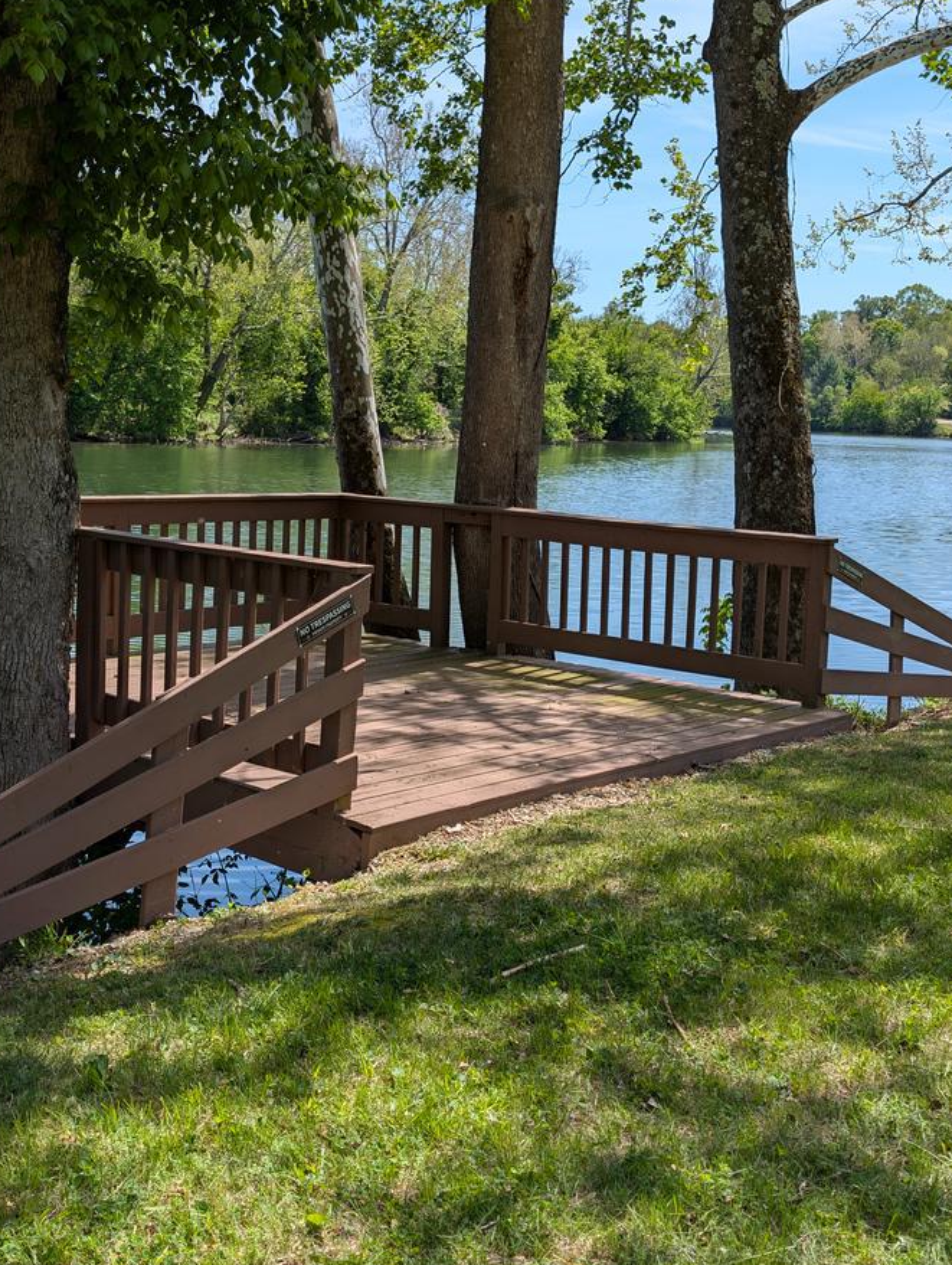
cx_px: 468
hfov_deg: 34.4
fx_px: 1536
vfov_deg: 44.6
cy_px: 543
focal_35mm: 42
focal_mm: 6.9
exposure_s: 1/1040
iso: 23
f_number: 1.68
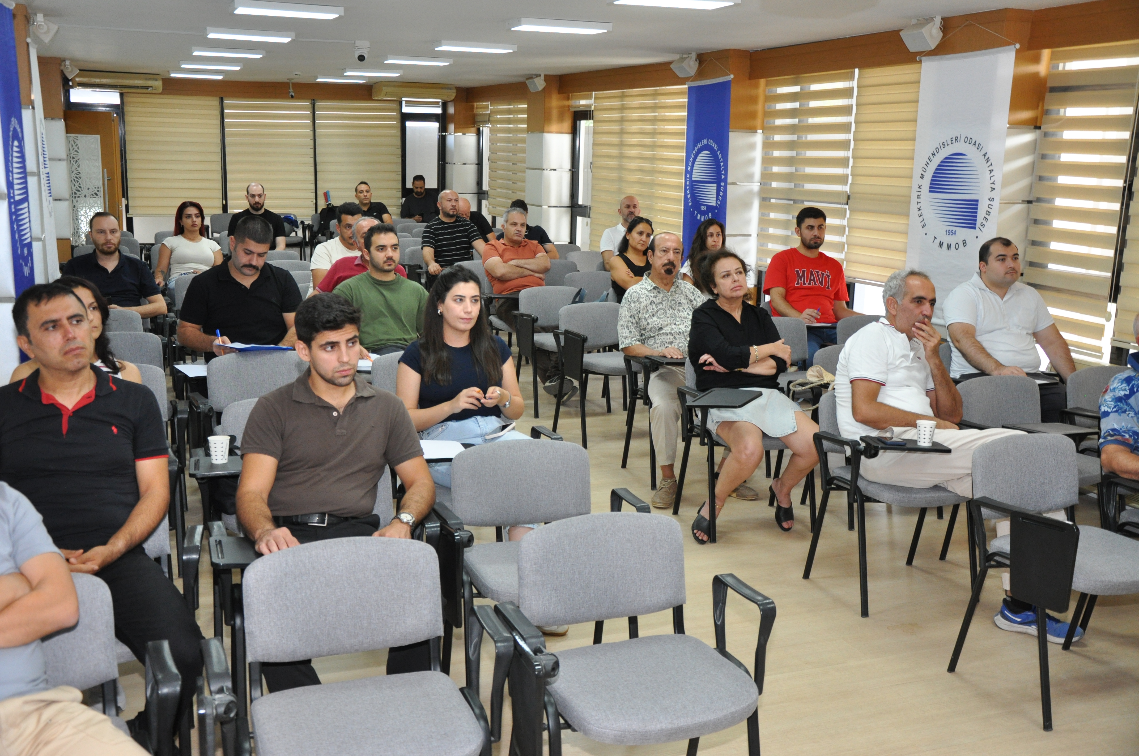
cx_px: 570
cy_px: 378
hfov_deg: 53.2
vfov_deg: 36.8
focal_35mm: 36
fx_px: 1138
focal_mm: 24
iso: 800
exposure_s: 1/60
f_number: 4
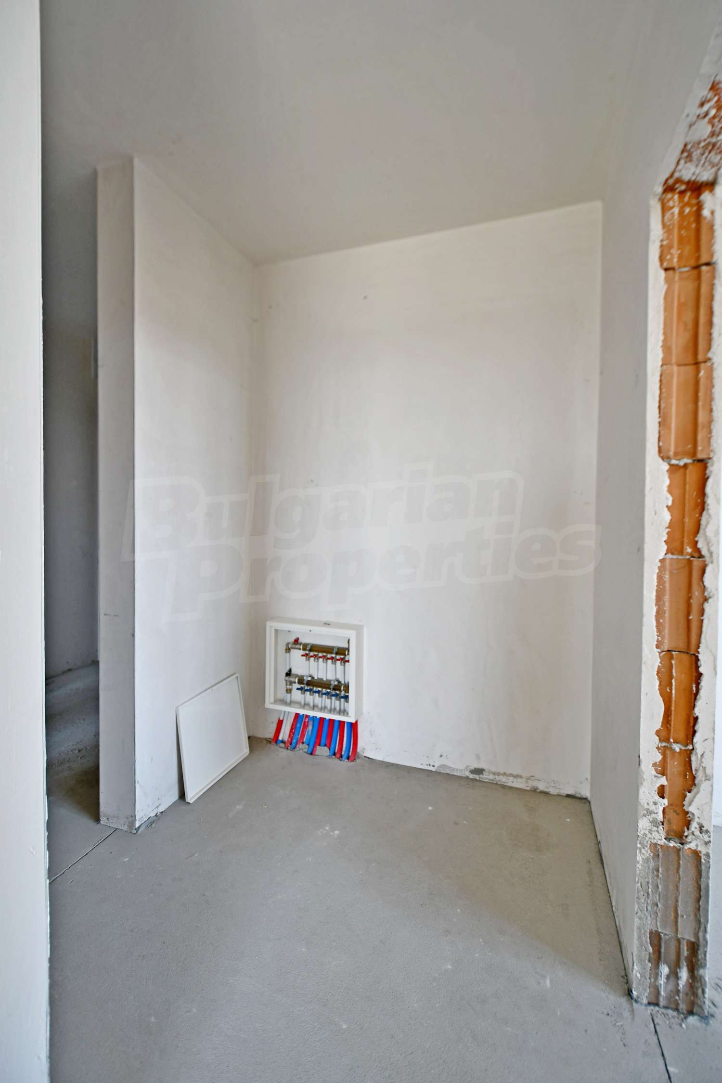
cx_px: 361
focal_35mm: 15
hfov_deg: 77.3
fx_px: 451
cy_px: 542
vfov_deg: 100.4
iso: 100
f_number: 3.5
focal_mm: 10
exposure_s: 1/30
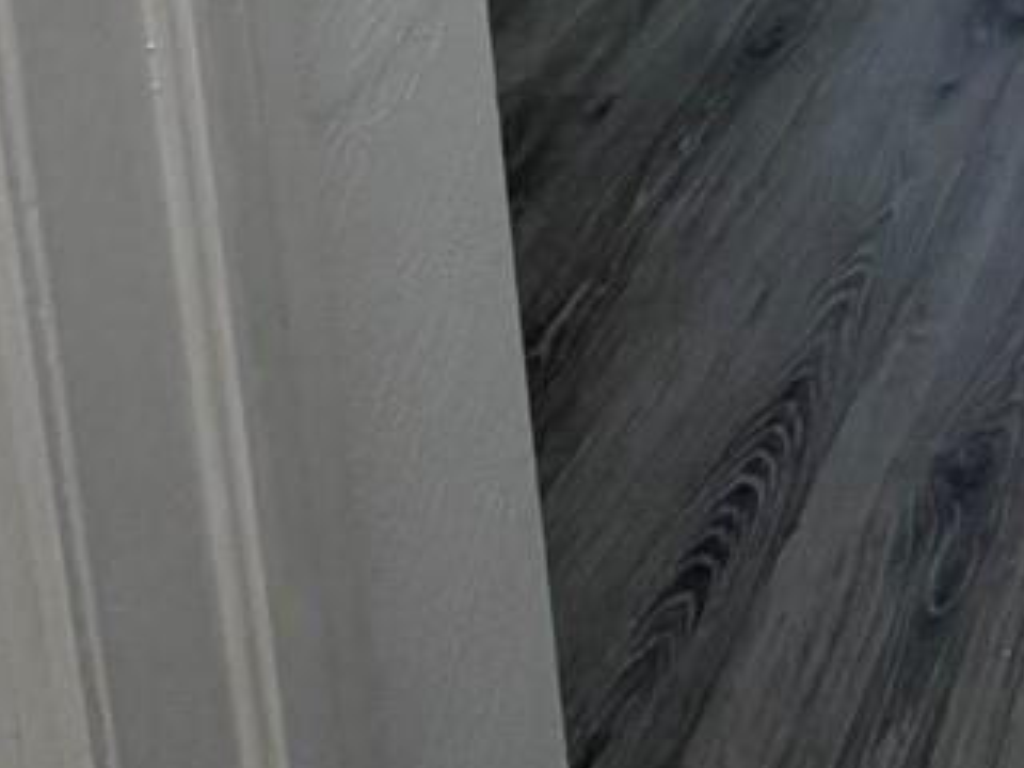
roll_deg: +2.6
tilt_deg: -7.2
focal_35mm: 70
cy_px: -720
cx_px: 1344
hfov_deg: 24.2
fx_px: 2071
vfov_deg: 16.5
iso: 200
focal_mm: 2.22
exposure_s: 1/120
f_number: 2.2
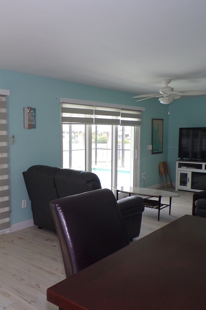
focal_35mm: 35
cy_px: 159
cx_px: 58
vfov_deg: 54.4
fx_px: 300
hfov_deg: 37.2
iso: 80
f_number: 3
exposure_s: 1/50
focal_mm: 4.3
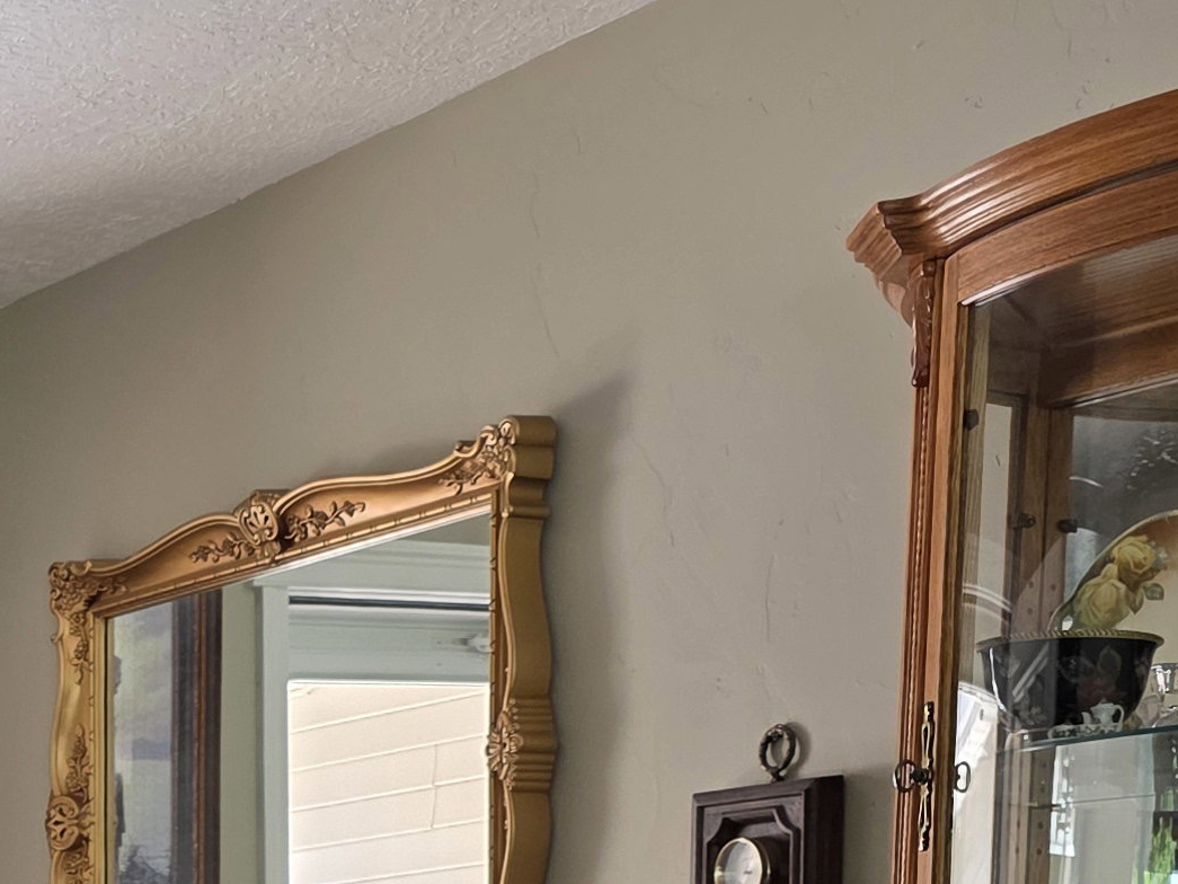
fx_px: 2995
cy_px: 1249
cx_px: -340
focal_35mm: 88
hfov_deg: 20.4
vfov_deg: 15.7
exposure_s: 1/180
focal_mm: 6.3
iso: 160
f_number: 1.7
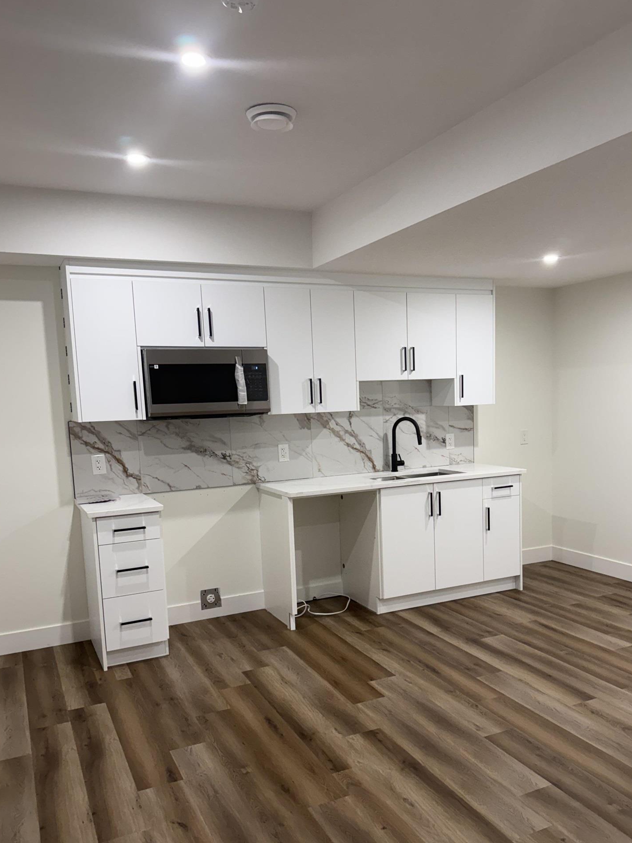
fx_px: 706
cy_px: 483
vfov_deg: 61.4
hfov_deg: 48.1
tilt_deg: -7.6
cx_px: 355
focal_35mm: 29
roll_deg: +3.0
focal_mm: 6.76
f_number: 1.78
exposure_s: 1/120
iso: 200
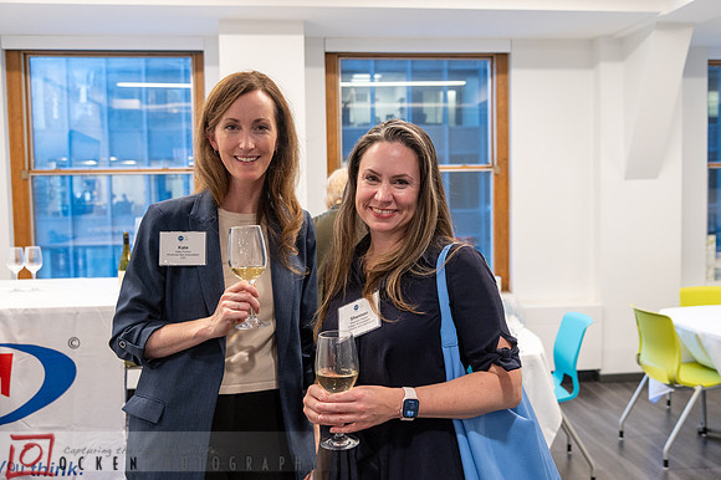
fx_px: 742
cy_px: 239
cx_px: 379
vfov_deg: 35.8
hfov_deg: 51.8
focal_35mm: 37
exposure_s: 1/100
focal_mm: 34
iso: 1600
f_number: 4
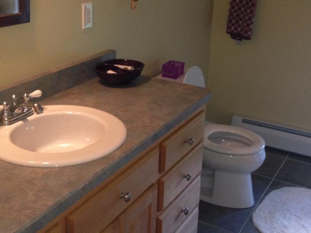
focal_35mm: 56
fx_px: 503
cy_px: 79
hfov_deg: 34.3
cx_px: 157
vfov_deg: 26.0
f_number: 2.4
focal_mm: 4.28
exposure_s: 1/20
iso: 200
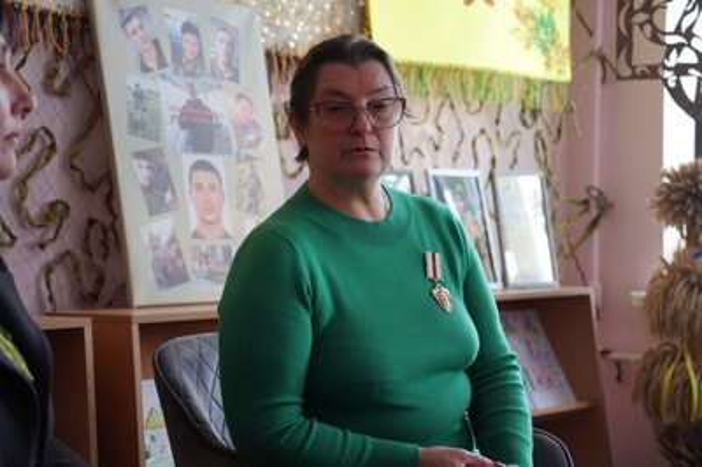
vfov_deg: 18.2
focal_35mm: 75
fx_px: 1461
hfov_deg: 27.0
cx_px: 351
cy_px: 234
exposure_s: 1/100
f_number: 2.8
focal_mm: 50
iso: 320
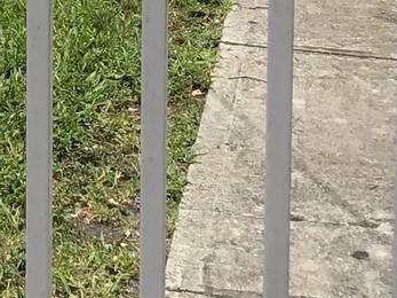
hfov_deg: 12.9
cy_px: -303
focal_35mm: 143
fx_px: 1639
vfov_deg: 9.6
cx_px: -246
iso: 25
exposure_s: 1/1812
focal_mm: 3.3
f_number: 2.4
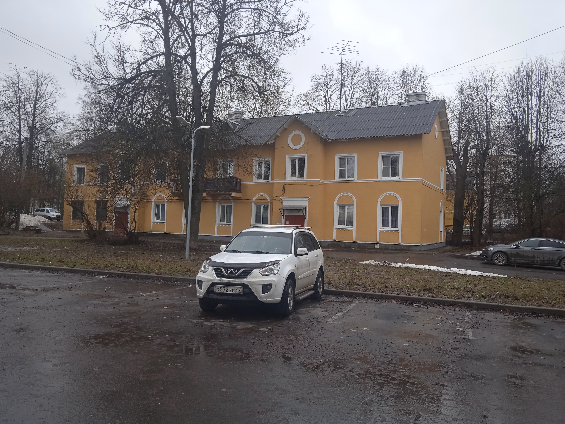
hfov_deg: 63.4
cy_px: 212
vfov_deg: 49.7
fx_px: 457
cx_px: 282
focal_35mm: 28
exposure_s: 1/195
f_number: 2.2
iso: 114
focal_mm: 3.43
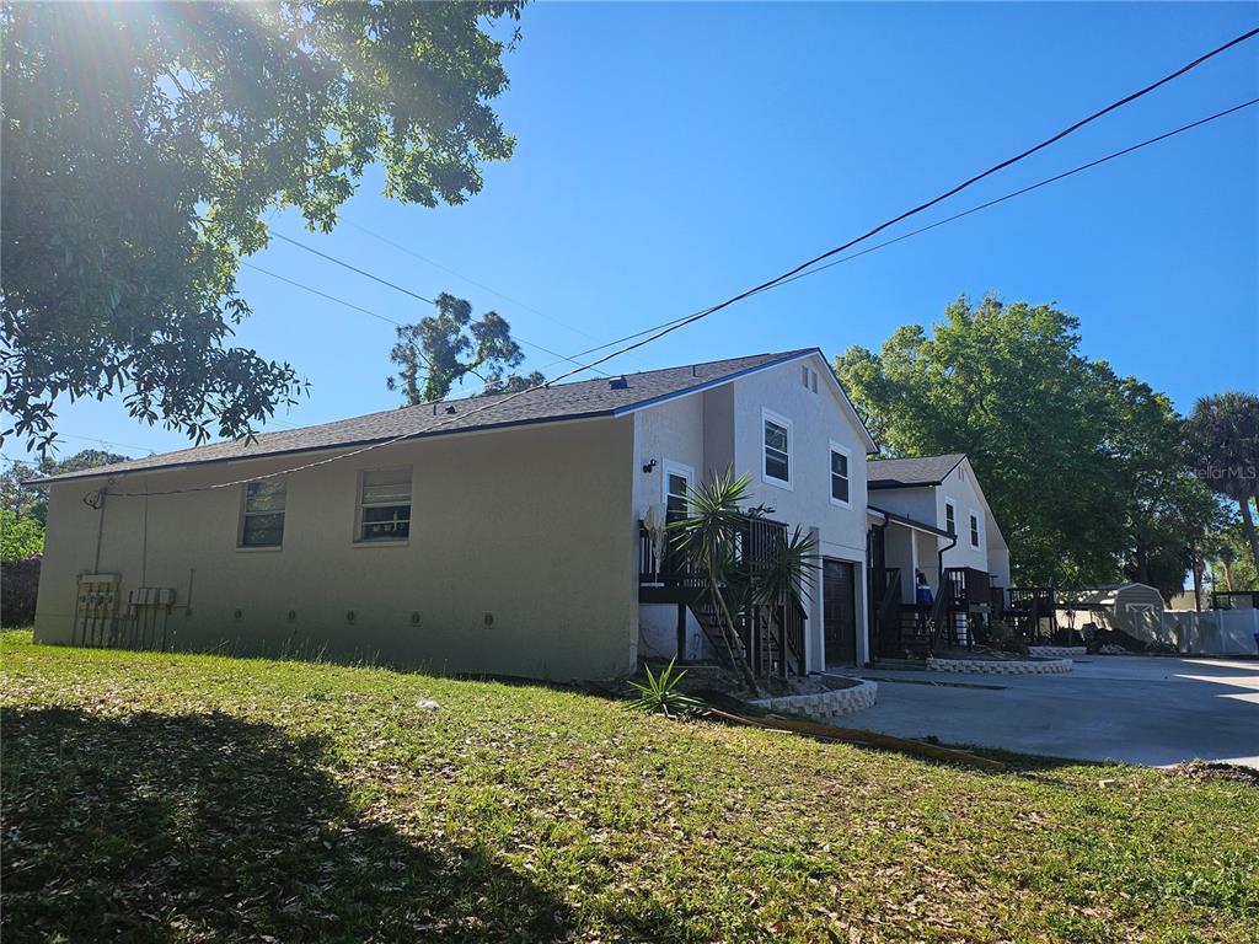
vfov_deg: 56.8
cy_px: 472
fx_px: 873
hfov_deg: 71.6
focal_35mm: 24
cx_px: 630
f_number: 1.8
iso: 50
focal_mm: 5
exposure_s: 1/3160
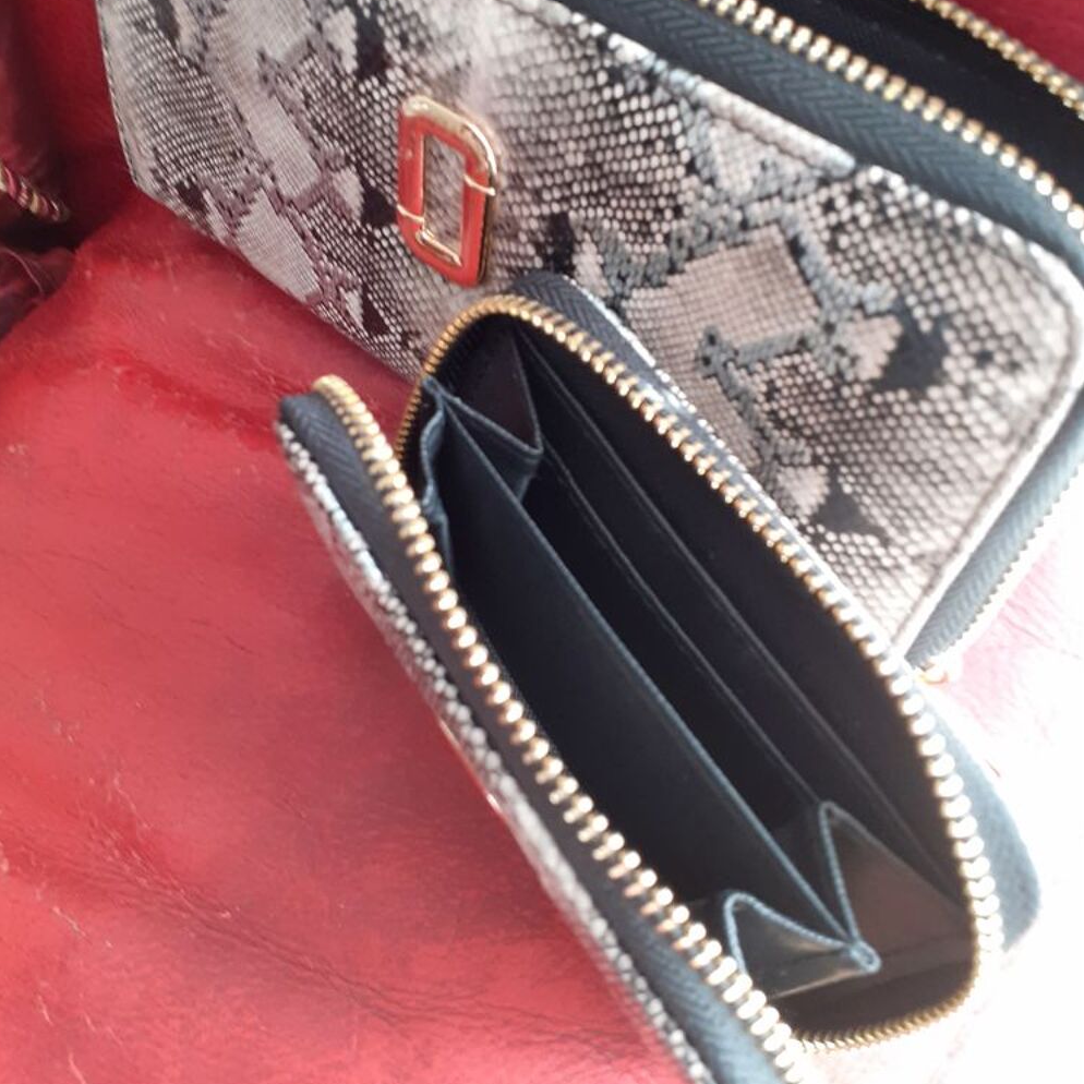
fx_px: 1134
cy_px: 449
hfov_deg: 51.1
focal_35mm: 32
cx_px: 542
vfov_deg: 50.9
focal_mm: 3.6
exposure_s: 1/50
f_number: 1.9
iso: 125
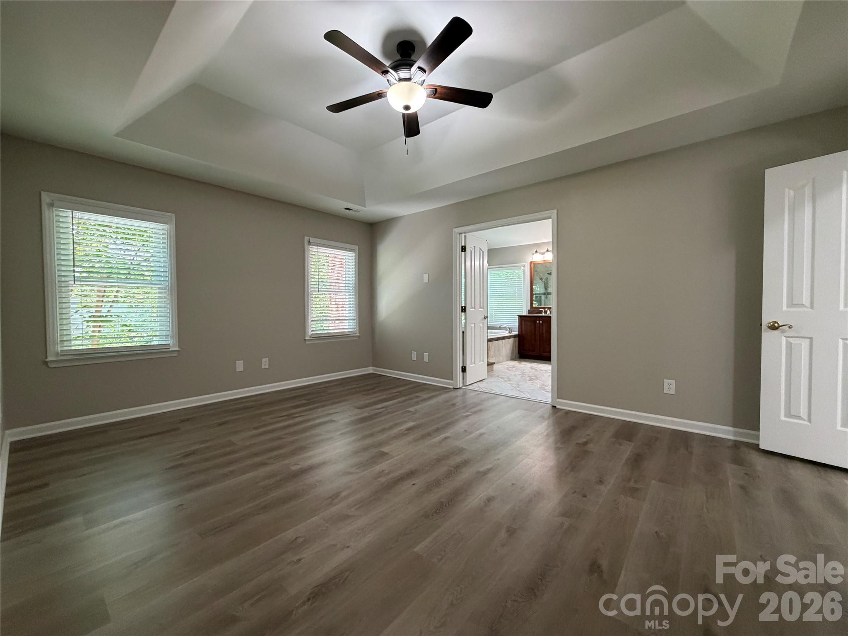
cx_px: 424
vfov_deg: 85.7
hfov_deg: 102.1
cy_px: 318
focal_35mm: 14
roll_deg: +0.3
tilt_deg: -1.6
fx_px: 343
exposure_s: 1/60
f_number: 2.2
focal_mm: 2.22
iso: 400
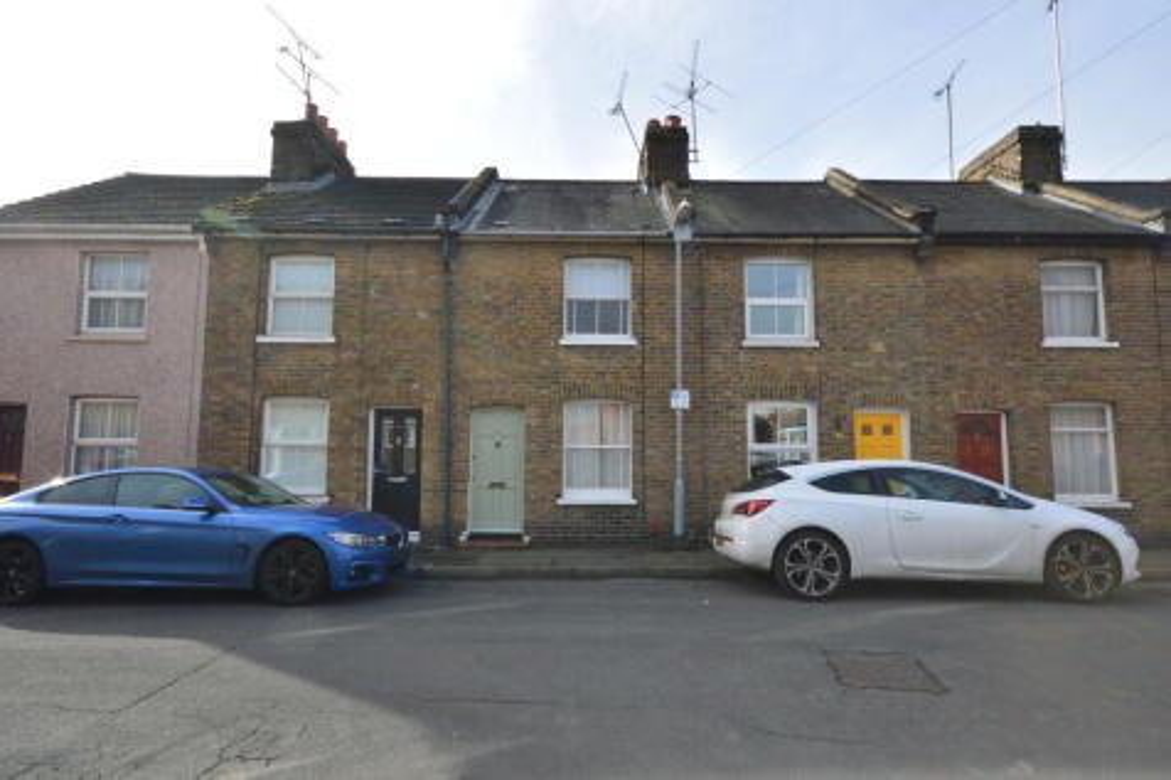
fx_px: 634
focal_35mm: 20
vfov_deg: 63.2
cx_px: 586
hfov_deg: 85.4
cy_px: 390
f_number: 10
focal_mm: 13
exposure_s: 1/320
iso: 400
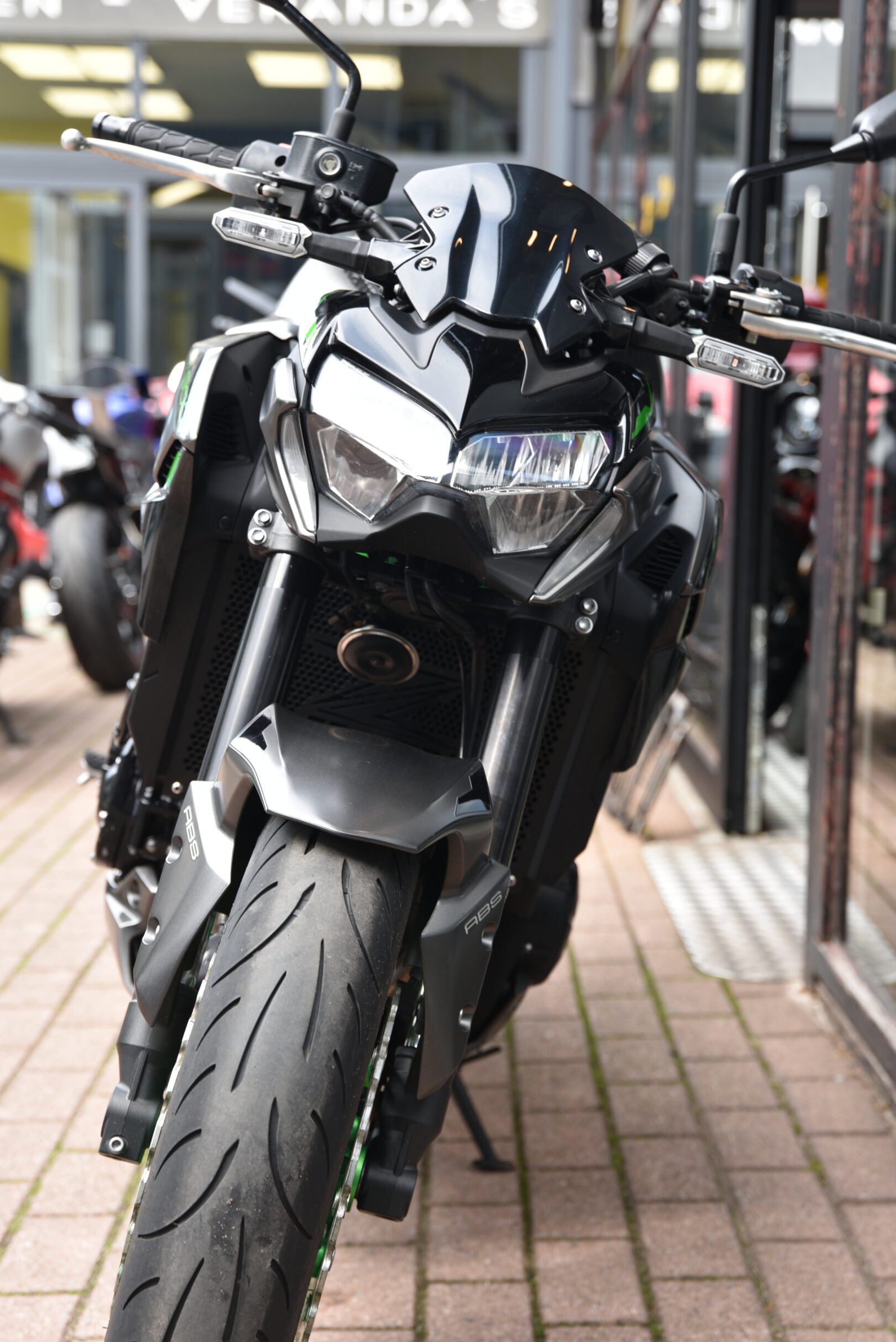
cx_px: 441
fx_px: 2349
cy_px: 674
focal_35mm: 63
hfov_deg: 21.6
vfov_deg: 31.9
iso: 100
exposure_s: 1/80
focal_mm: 60
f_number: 4.5
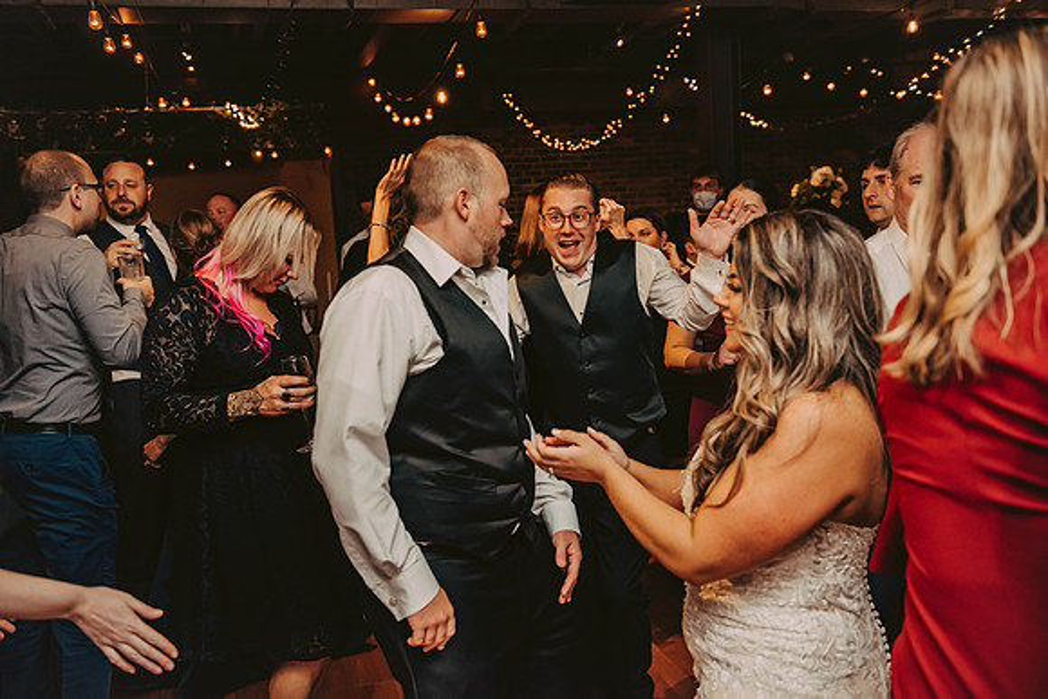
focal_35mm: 38
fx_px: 1106
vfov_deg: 35.1
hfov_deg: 50.7
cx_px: 524
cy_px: 350
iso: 2000
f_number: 3.2
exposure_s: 1/200
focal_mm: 38
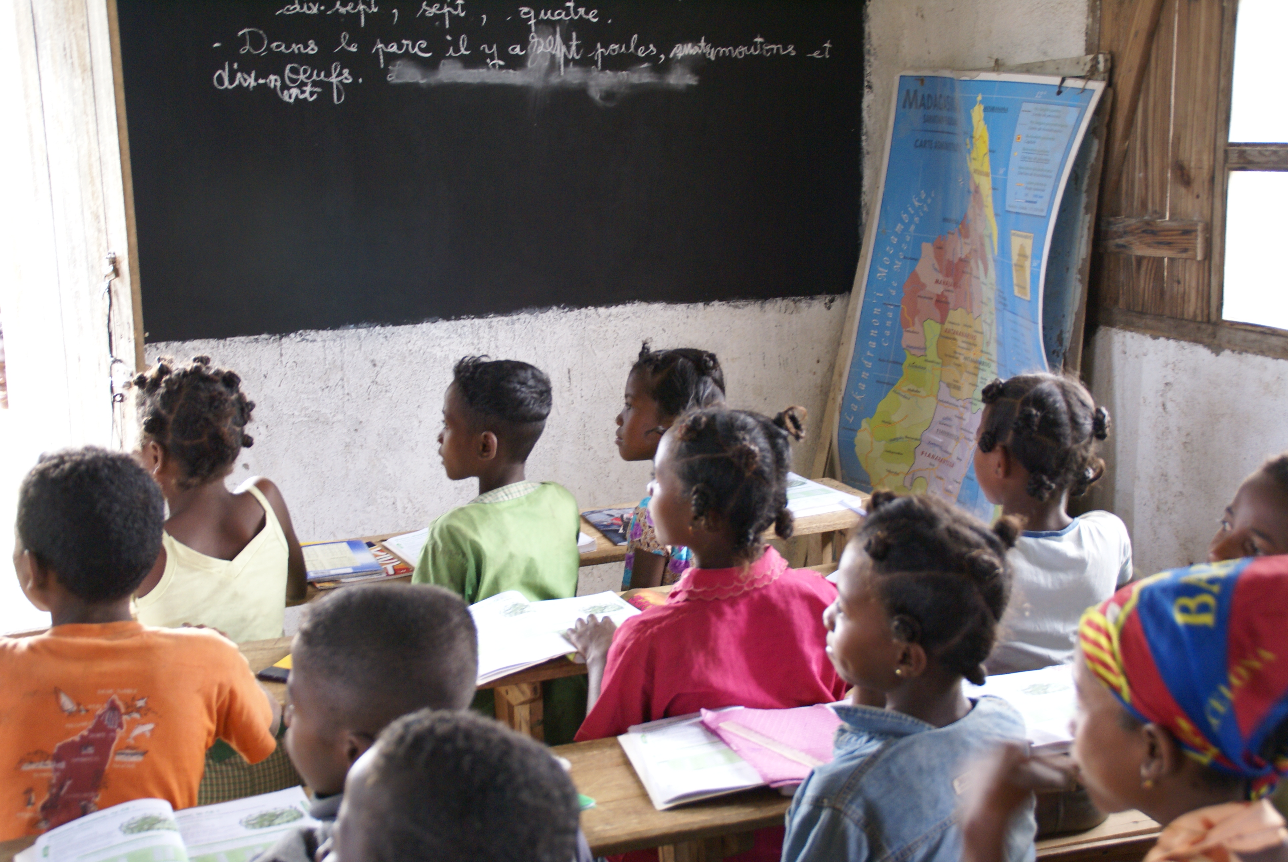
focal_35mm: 52
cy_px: 431
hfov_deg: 37.8
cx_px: 644
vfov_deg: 25.8
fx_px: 1881
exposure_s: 1/20
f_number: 4.5
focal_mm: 35
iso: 400
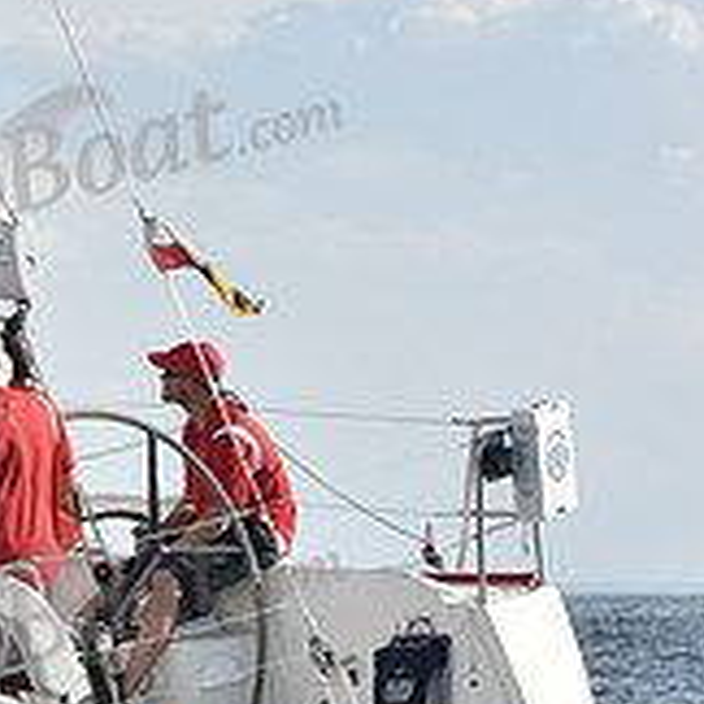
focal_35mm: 290
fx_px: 6673
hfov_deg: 5.9
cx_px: -491
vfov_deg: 6.0
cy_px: 463
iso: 250
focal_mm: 95
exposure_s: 1/1250
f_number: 6.3
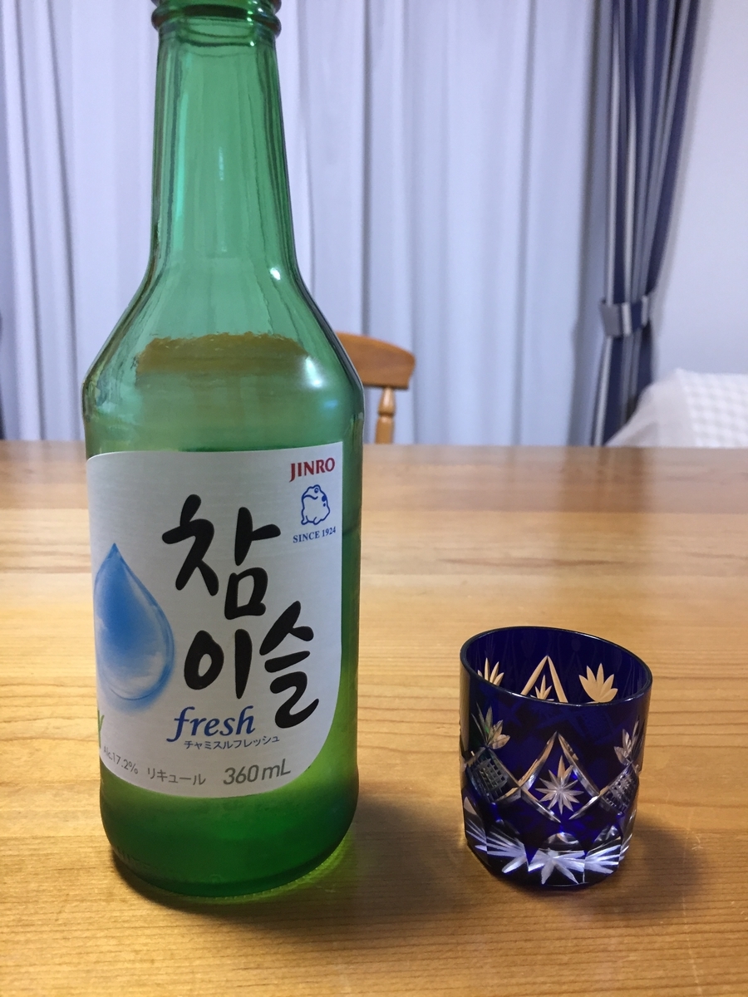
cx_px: 374
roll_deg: -1.6
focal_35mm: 29
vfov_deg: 61.7
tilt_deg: -12.2
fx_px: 836
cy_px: 498
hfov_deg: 48.2
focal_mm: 4.15
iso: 125
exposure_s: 1/30
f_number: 2.2
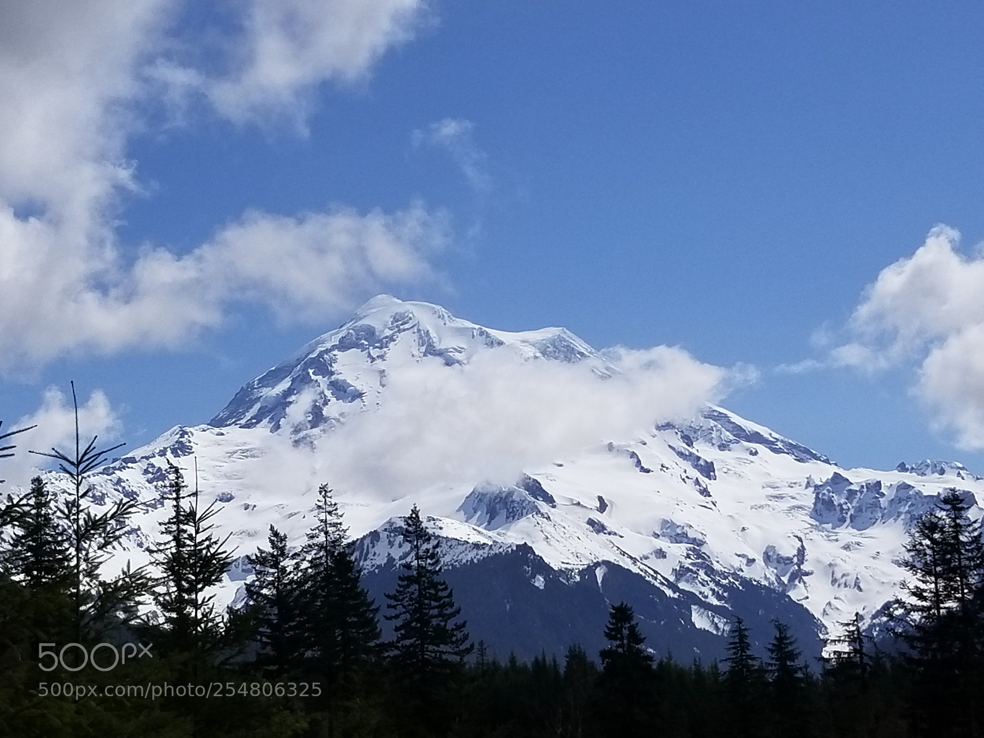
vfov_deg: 53.1
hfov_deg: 67.3
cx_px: 492
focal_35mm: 26
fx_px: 739
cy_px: 369
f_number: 1.7
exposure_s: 1/8929
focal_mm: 4.25
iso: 50
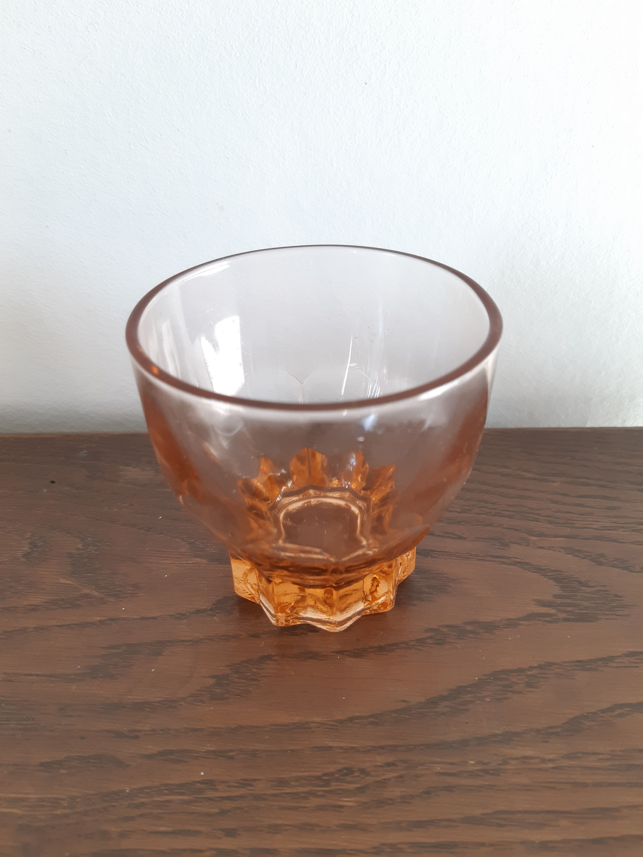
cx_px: 322
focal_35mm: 26
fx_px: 644
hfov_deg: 53.1
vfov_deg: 67.3
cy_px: 428
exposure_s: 1/100
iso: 80
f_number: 1.7
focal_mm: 3.93
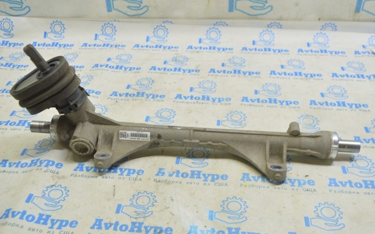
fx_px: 409
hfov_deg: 49.3
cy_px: 120
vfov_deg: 32.0
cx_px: 187
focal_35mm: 40
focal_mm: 26
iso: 400
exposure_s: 1/20
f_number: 5.6
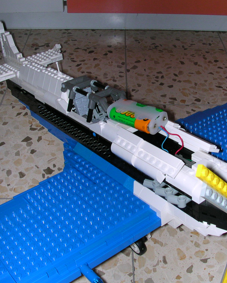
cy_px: 142
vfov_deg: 38.0
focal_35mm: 49
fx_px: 411
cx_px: 146
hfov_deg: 30.7
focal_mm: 5.6
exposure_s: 1/60
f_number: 4.5
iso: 100
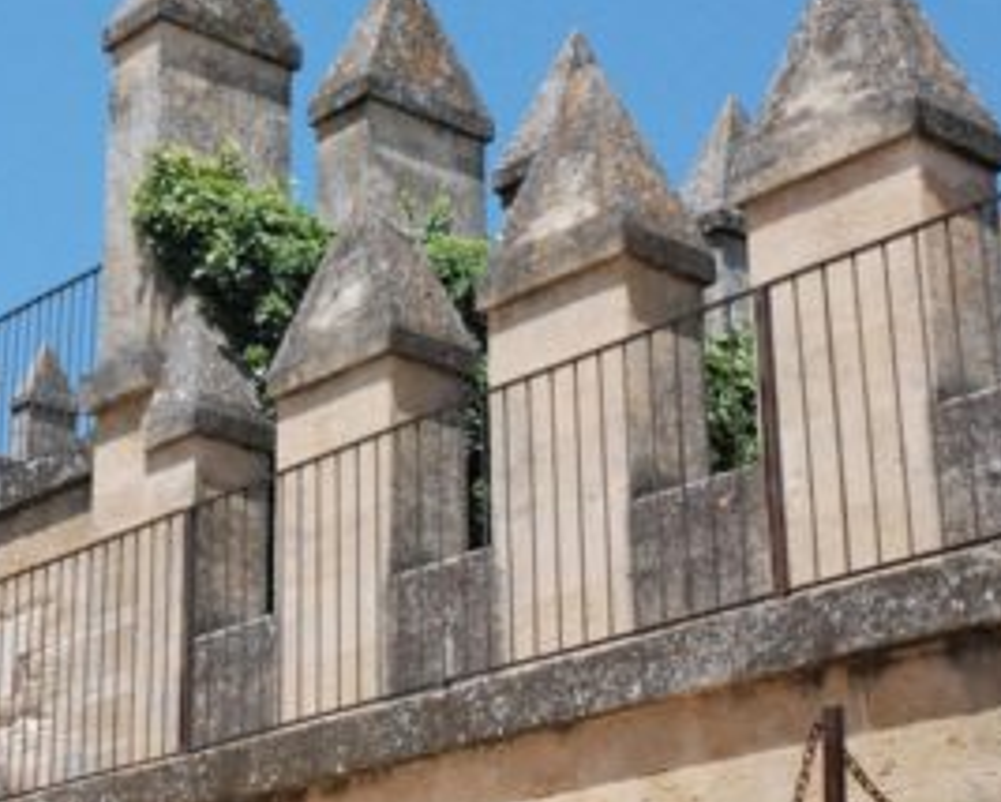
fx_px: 2428
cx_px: 225
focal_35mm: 82
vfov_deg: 18.8
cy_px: 362
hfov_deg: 23.0
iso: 1600
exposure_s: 1/1000
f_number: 16
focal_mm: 31
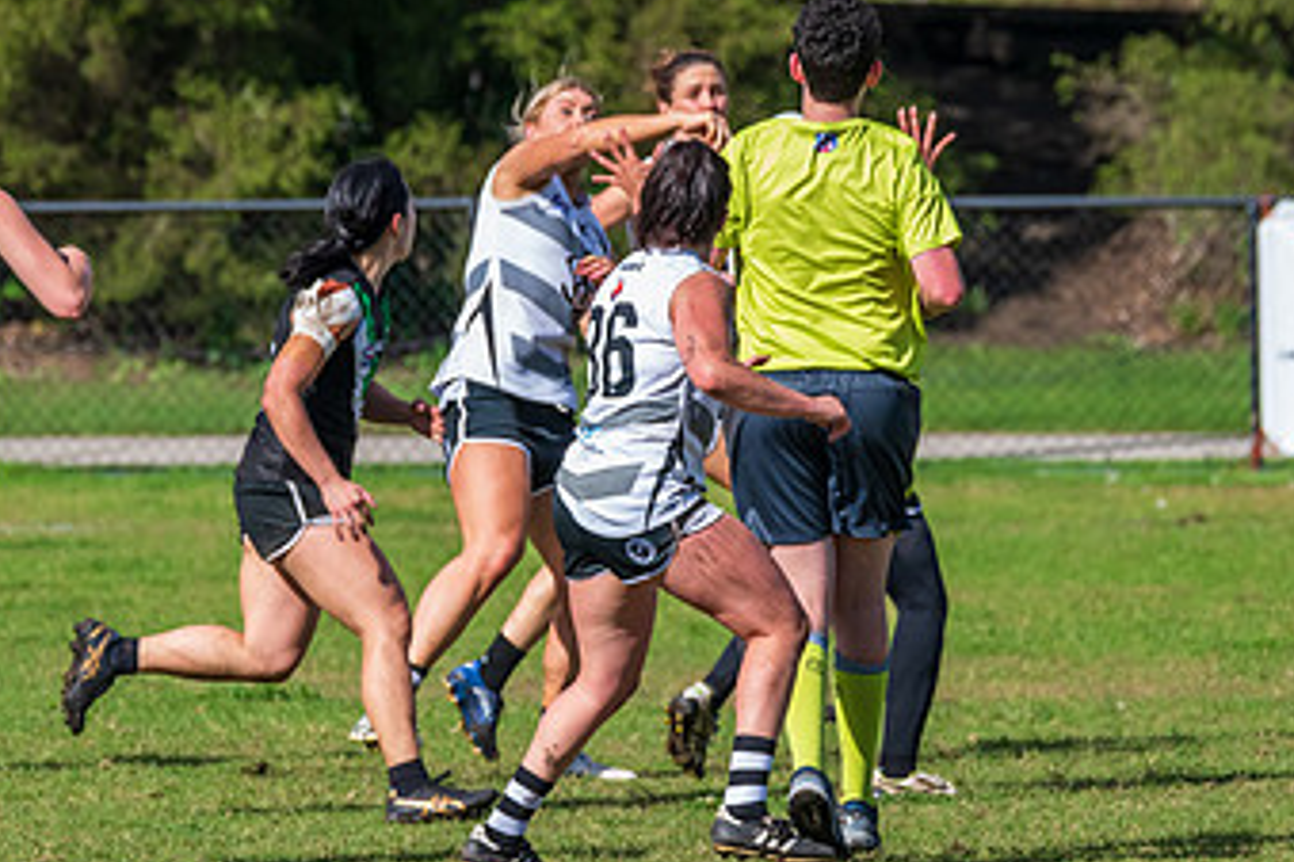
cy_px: 311
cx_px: 522
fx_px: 31988
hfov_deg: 2.3
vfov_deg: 1.5
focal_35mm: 890
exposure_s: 1/1250
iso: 800
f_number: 13
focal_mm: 450
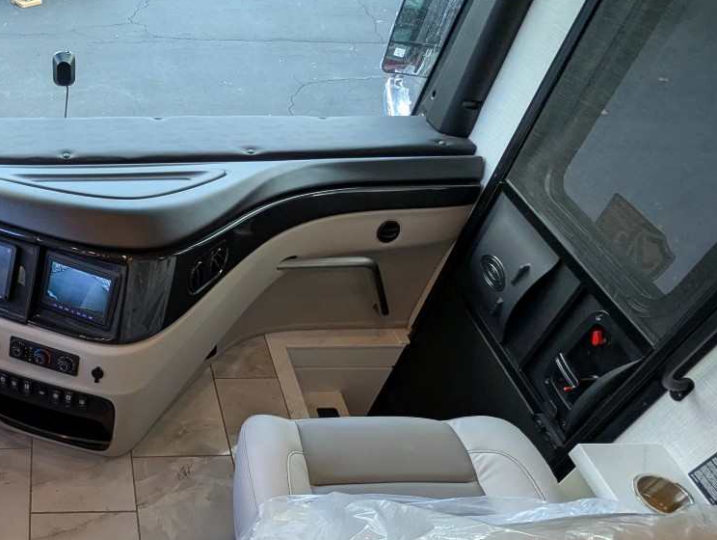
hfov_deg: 52.3
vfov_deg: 45.2
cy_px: 407
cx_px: 65
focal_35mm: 30
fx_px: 622
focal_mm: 2.35
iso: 142
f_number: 2.2
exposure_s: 1/122
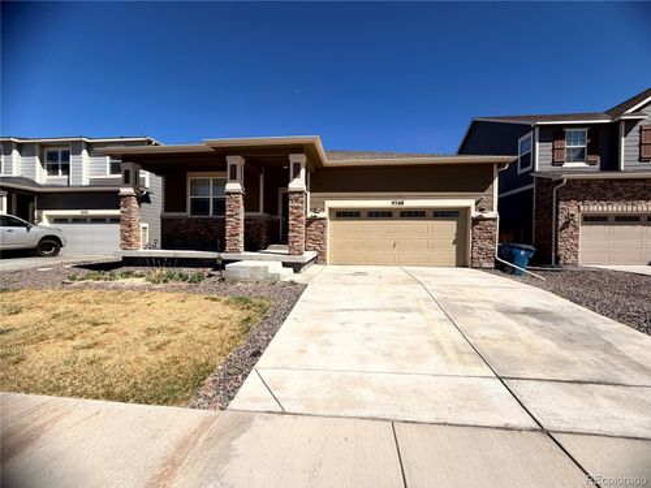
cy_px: 244
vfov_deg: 85.7
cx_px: 326
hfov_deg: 102.1
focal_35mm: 14
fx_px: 263
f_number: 2.2
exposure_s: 1/1312
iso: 20
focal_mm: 2.22
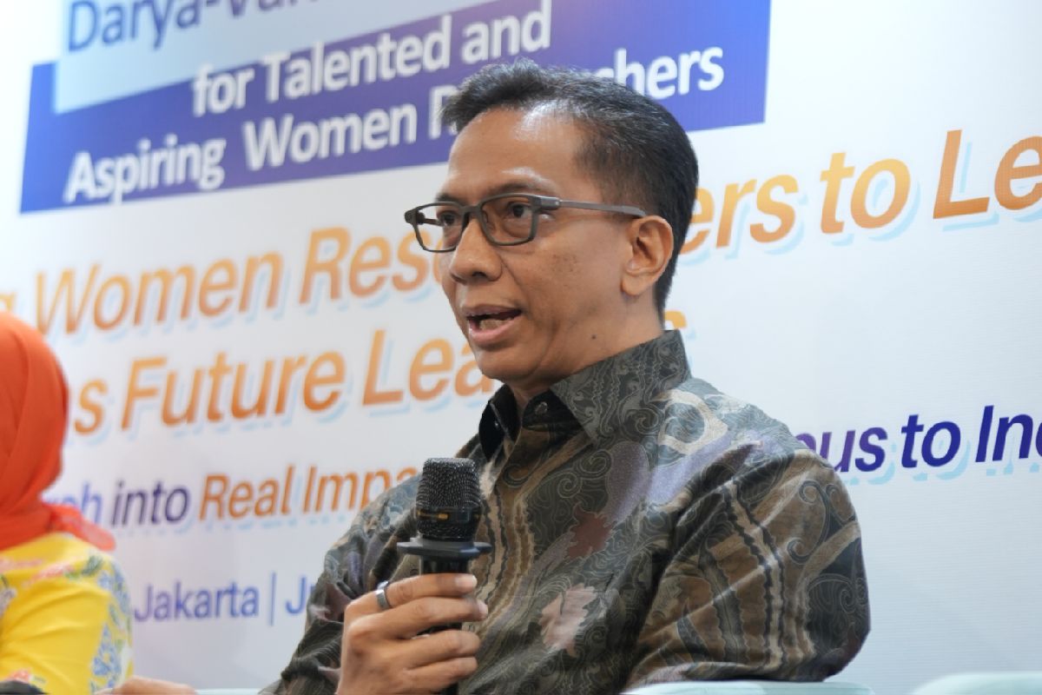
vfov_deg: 18.2
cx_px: 521
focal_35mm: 75
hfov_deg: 27.0
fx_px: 2171
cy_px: 348
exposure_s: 1/200
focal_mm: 50
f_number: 1.6
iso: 800
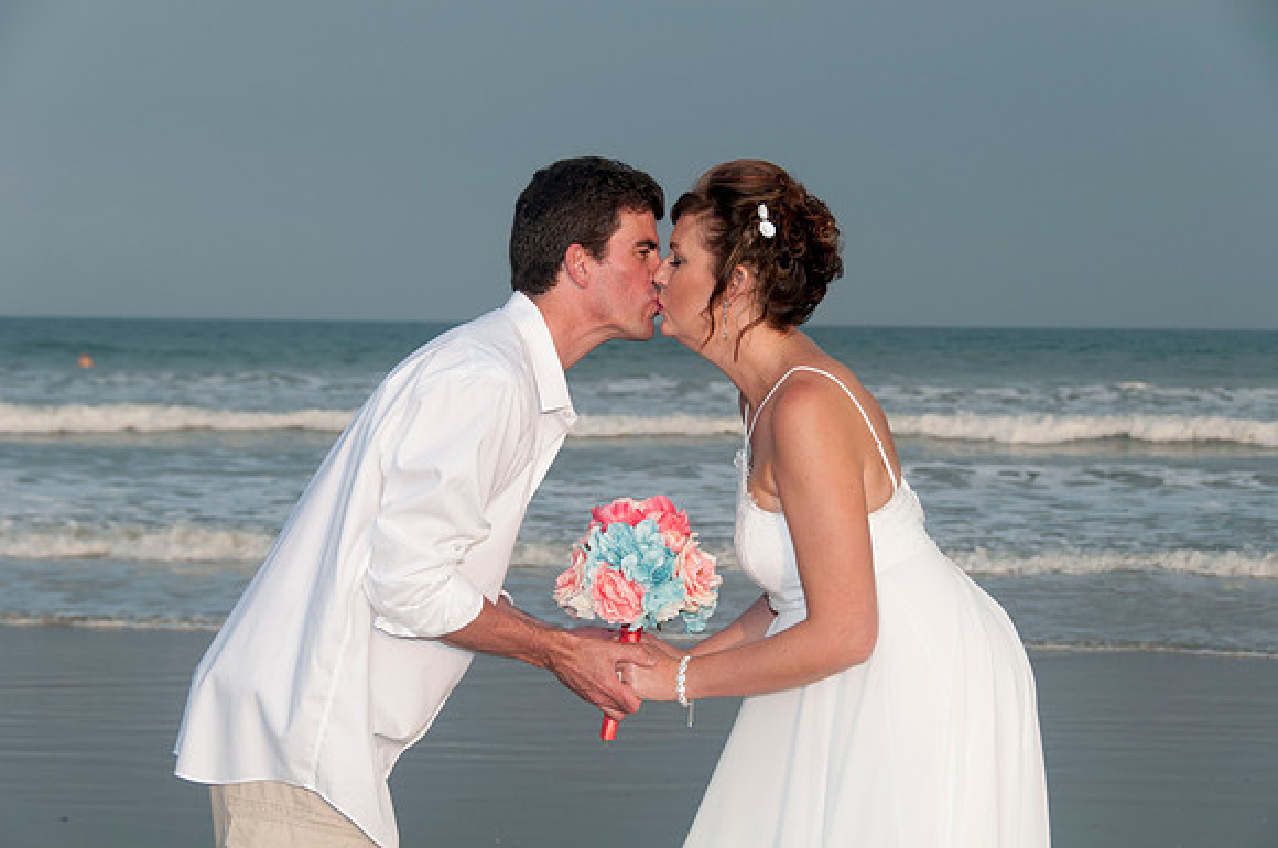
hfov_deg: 22.7
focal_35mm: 90
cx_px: 639
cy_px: 424
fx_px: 3191
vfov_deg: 15.1
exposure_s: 1/250
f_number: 7.1
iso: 100
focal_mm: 60
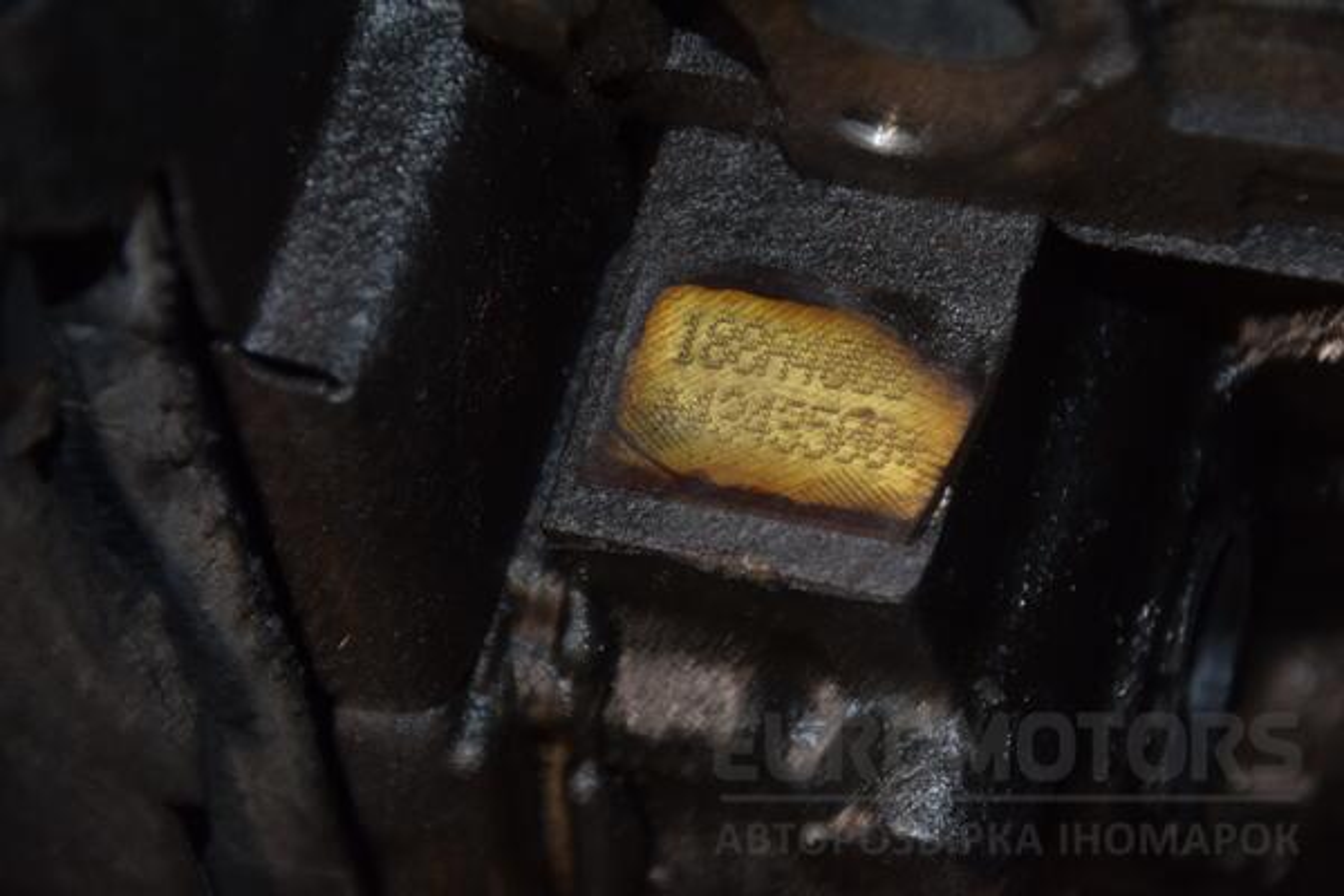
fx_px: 5152
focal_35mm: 138
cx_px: 672
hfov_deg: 14.9
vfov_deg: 9.9
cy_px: 448
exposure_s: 1/60
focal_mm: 92
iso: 800
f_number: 5.6
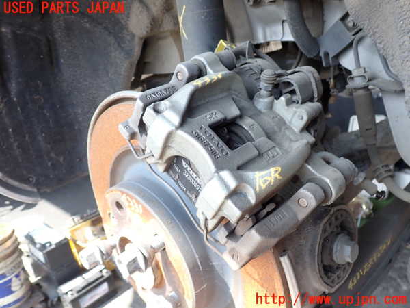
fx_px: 355
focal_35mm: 30
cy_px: 154
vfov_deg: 46.8
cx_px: 205
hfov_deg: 60.0
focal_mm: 5.4
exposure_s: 1/100
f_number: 3.2
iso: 100
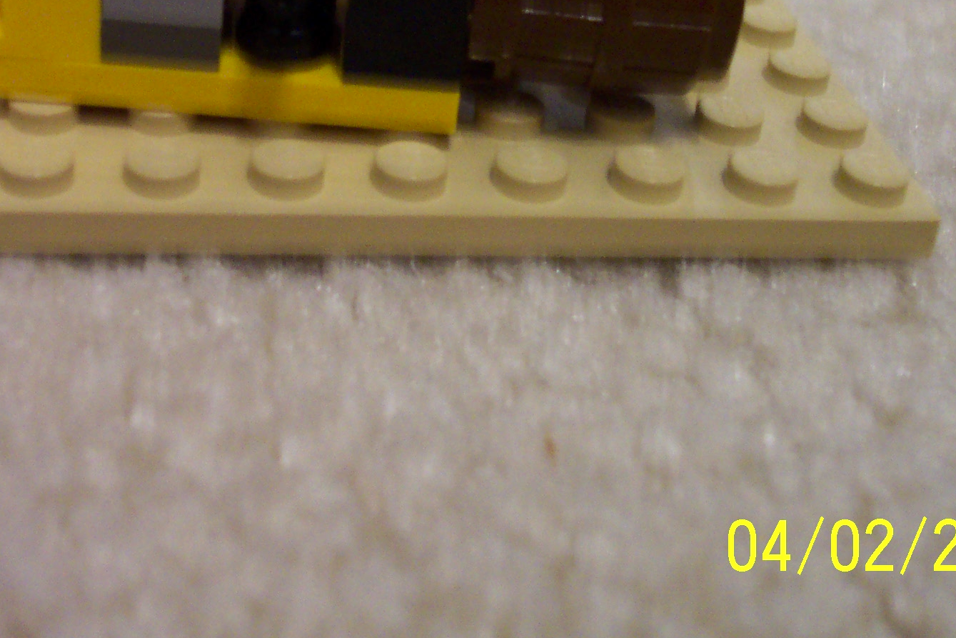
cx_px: 377
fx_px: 1700
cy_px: 59
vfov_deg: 20.8
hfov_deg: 31.3
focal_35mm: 64
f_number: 2.8
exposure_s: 1/8
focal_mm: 7.5
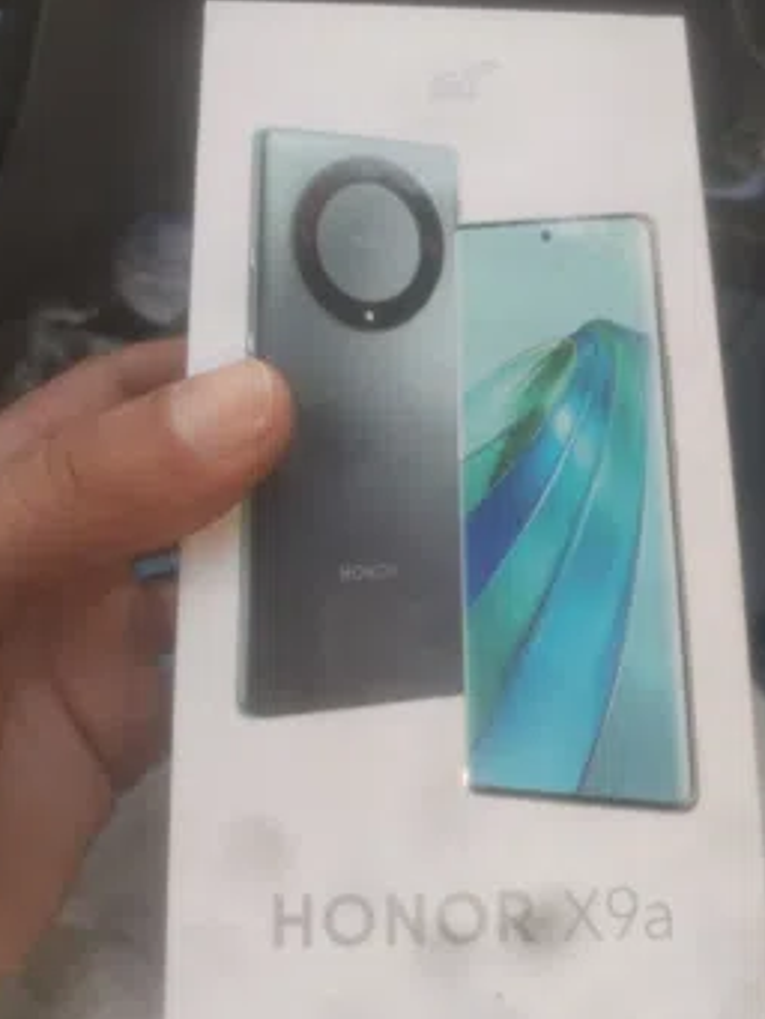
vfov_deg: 53.9
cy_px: 499
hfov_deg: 41.8
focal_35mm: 34
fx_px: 1001
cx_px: 403
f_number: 1.8
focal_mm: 4.75
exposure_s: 1/100
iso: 159
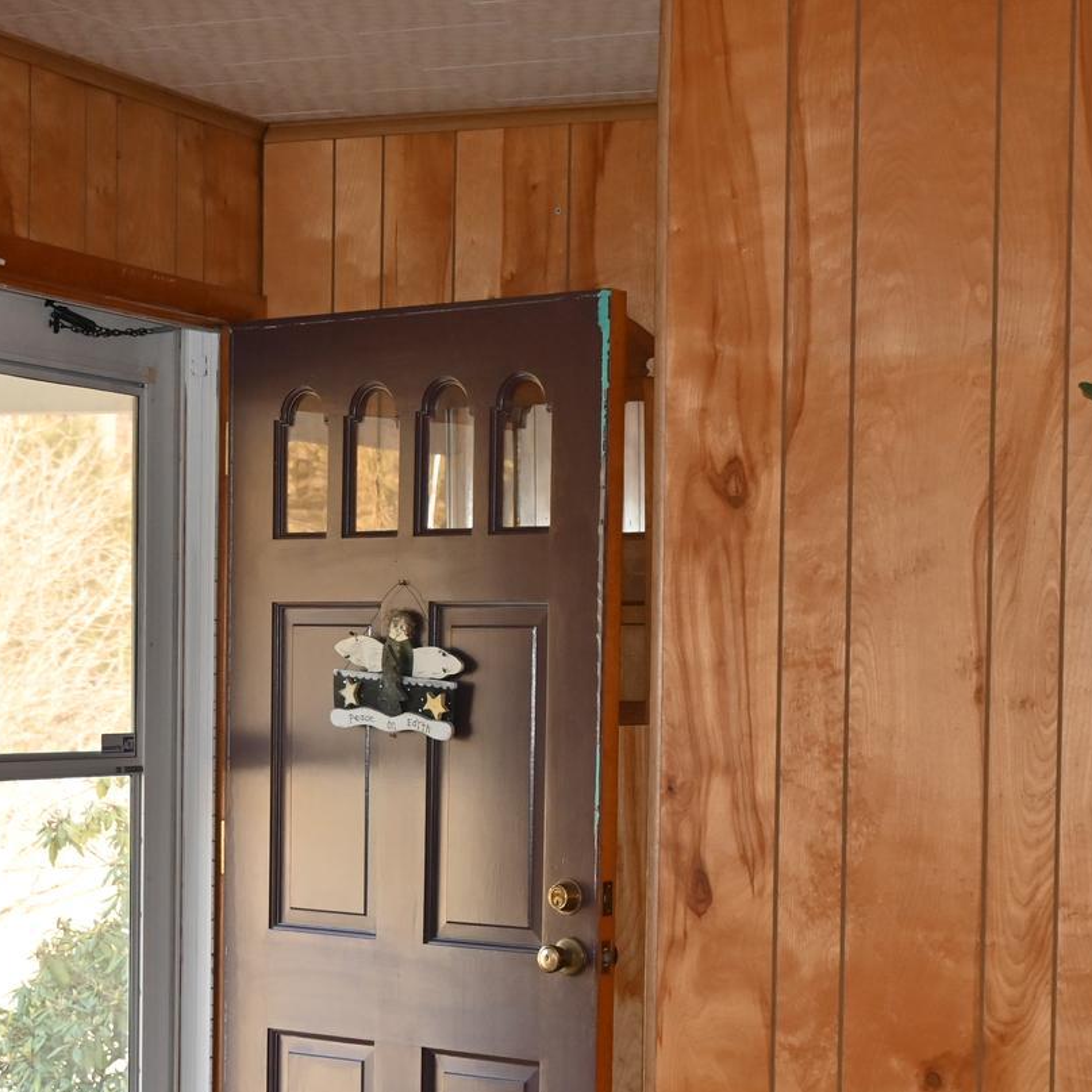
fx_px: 2998
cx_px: 462
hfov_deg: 20.6
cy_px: 813
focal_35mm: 84
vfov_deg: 20.5
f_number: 4.5
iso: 500
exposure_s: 1/60
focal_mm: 26
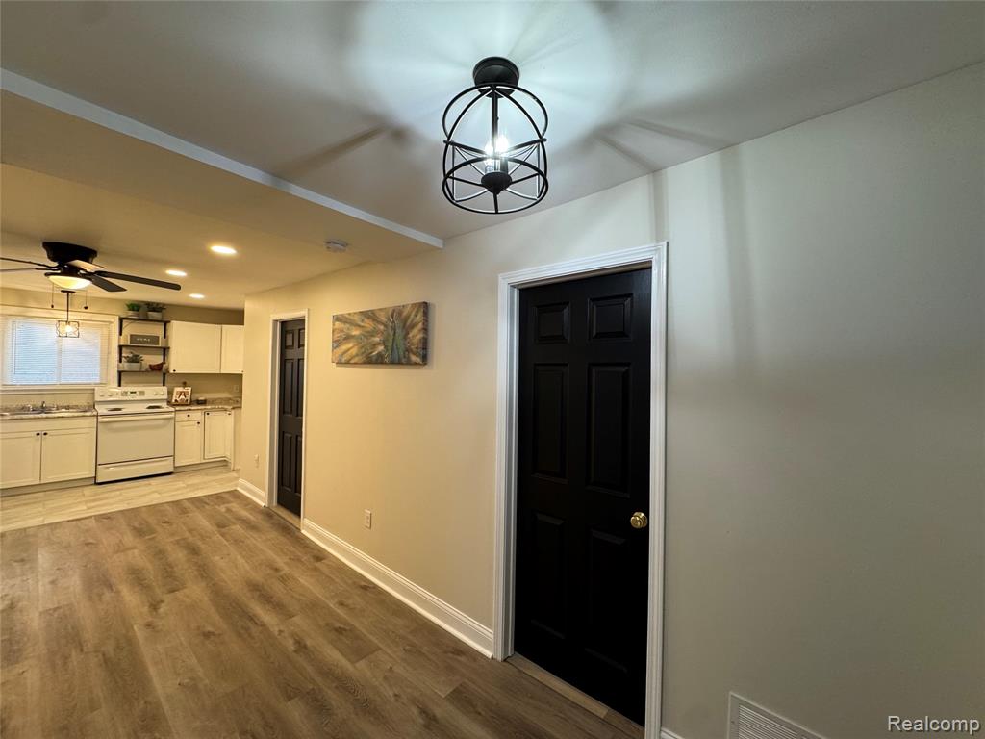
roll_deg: -0.7
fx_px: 398
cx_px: 492
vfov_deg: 85.7
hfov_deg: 102.1
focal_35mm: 14
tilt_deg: +0.6
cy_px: 370
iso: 160
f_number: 2.2
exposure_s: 1/60
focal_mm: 2.22
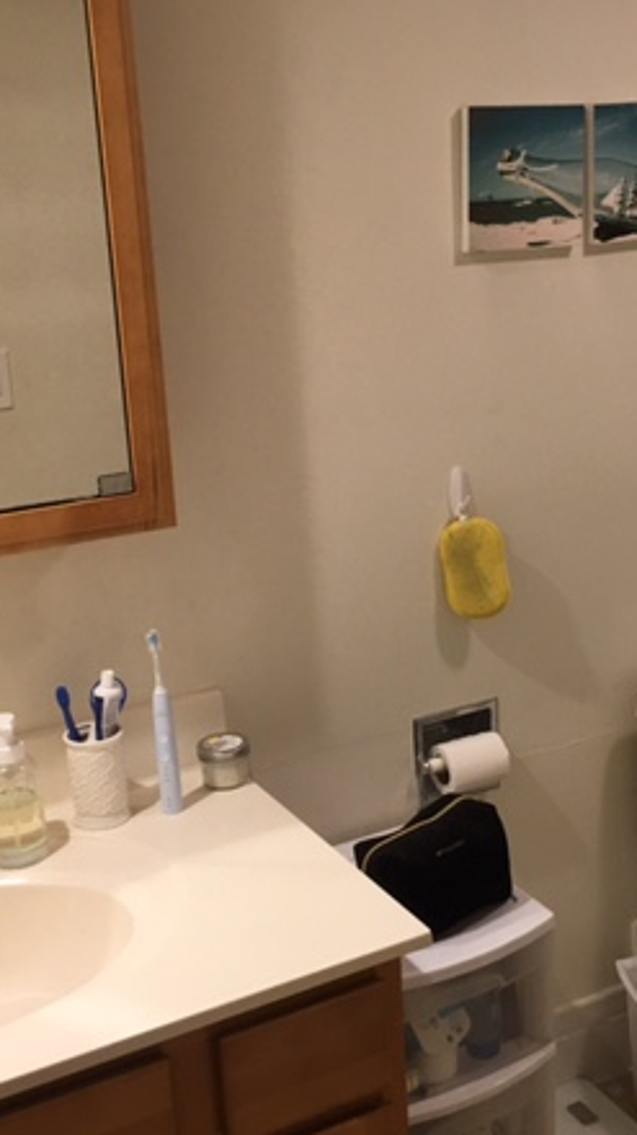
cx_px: 395
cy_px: 555
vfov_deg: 44.6
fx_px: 1383
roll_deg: +2.3
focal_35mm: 46
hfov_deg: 25.9
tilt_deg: -13.8
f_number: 2.2
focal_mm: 4.15
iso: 50
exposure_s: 1/15
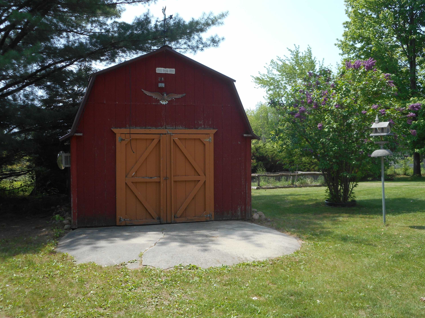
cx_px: 208
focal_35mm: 40
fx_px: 491
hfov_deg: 46.8
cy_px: 159
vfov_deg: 36.0
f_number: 4.5
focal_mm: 6.9
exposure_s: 1/250
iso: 80
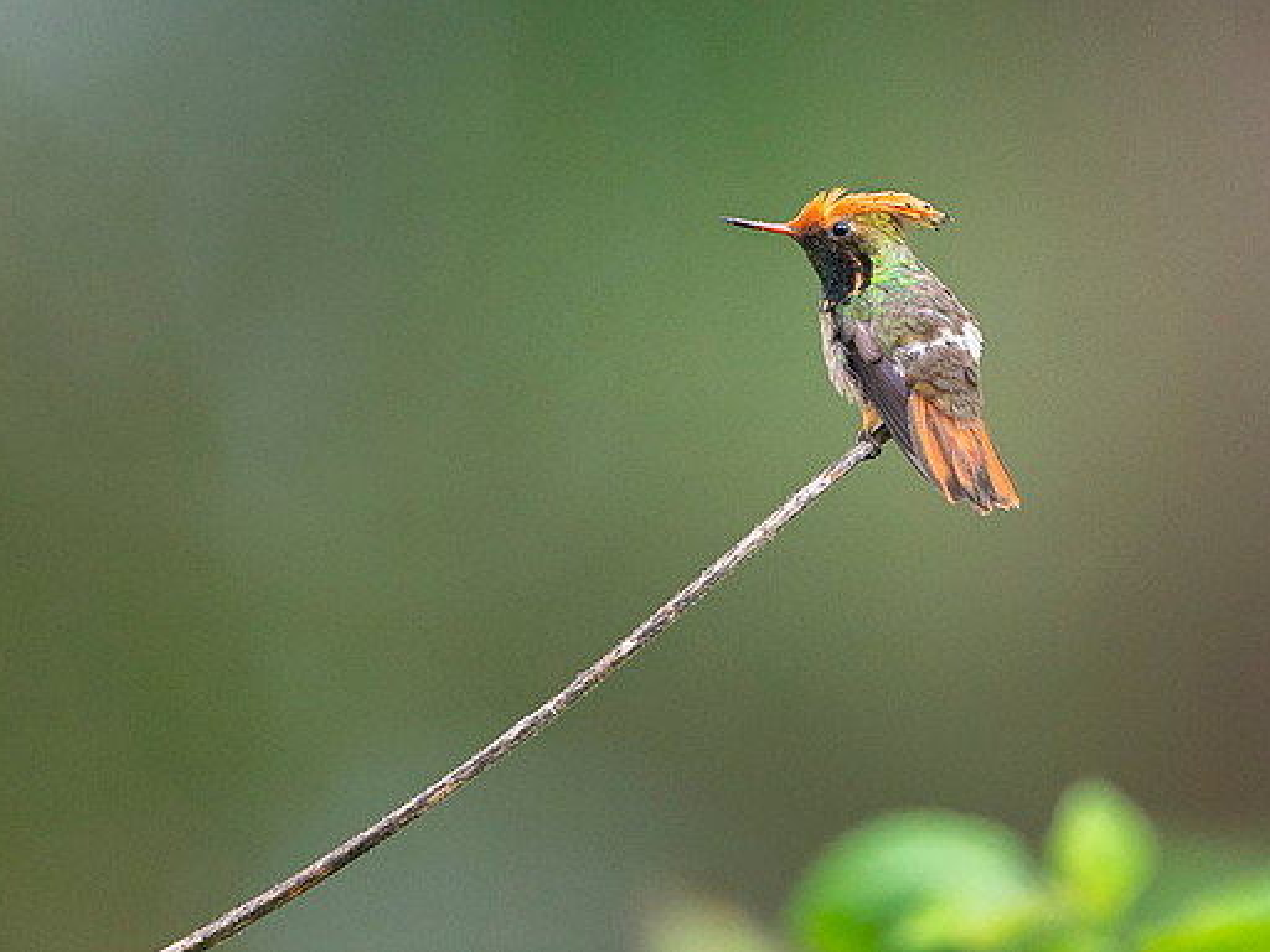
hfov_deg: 2.4
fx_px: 30231
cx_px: 870
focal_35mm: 824
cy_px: 230
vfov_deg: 1.8
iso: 3200
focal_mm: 500
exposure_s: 1/500
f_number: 4
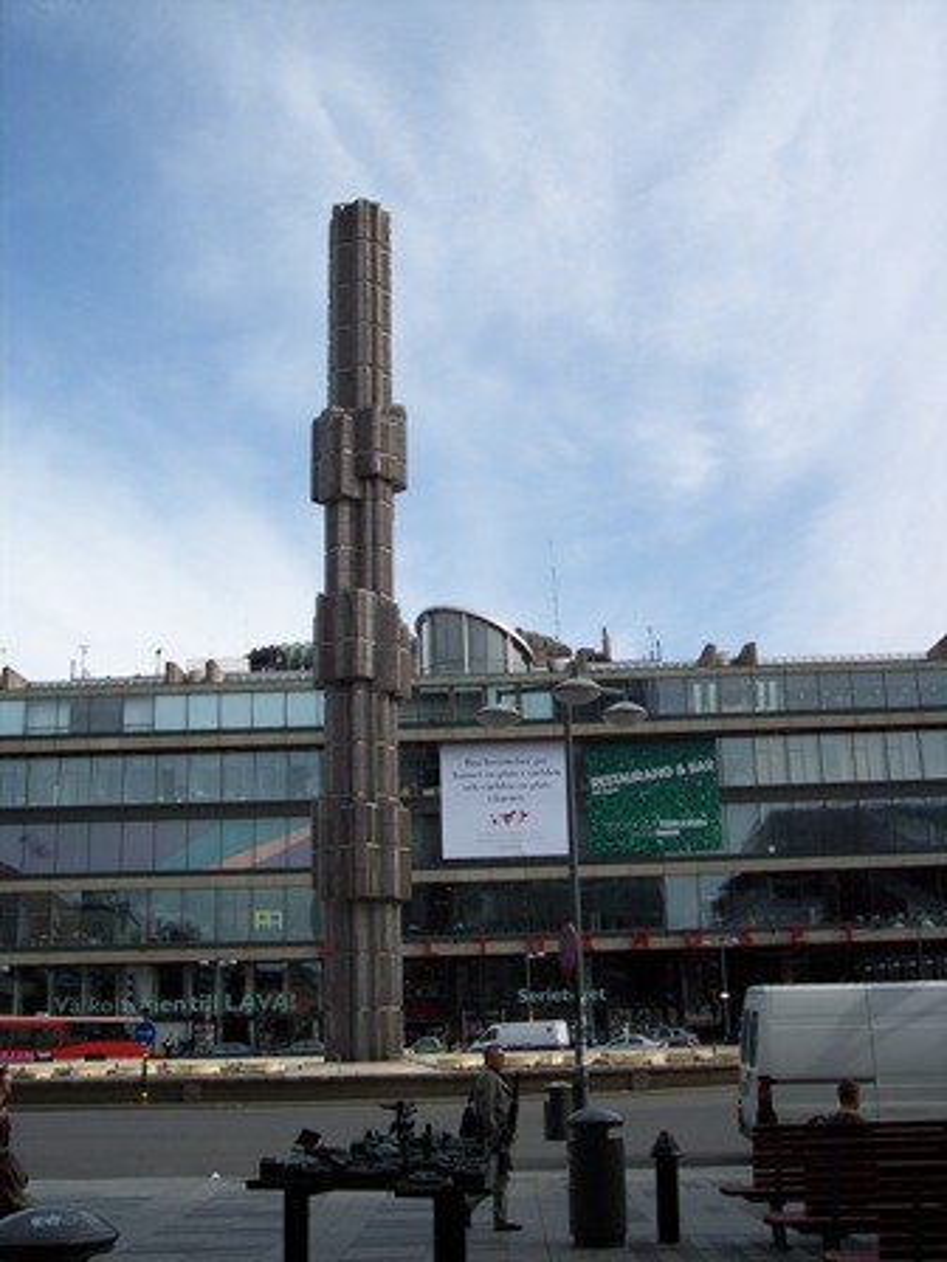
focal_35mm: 39
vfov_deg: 47.9
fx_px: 1423
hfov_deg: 36.8
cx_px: 474
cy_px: 631
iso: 100
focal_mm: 8
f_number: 4
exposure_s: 1/750
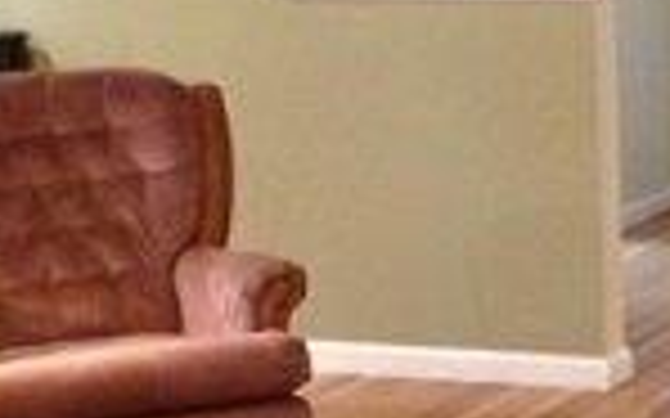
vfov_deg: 11.2
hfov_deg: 16.8
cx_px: 868
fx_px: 2136
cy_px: 164
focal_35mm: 117
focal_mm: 4.12
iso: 400
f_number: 2.4
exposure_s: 1/17
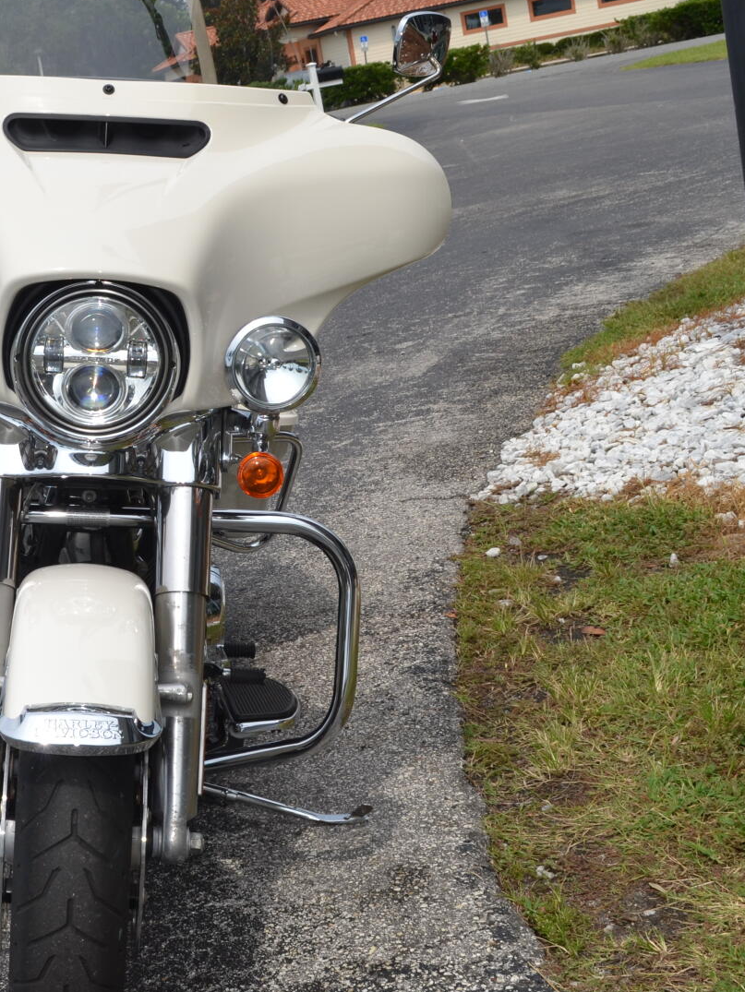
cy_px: 527
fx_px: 1692
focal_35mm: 59
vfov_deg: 32.7
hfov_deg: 24.2
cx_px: 95
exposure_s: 1/200
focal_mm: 22
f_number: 10
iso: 100
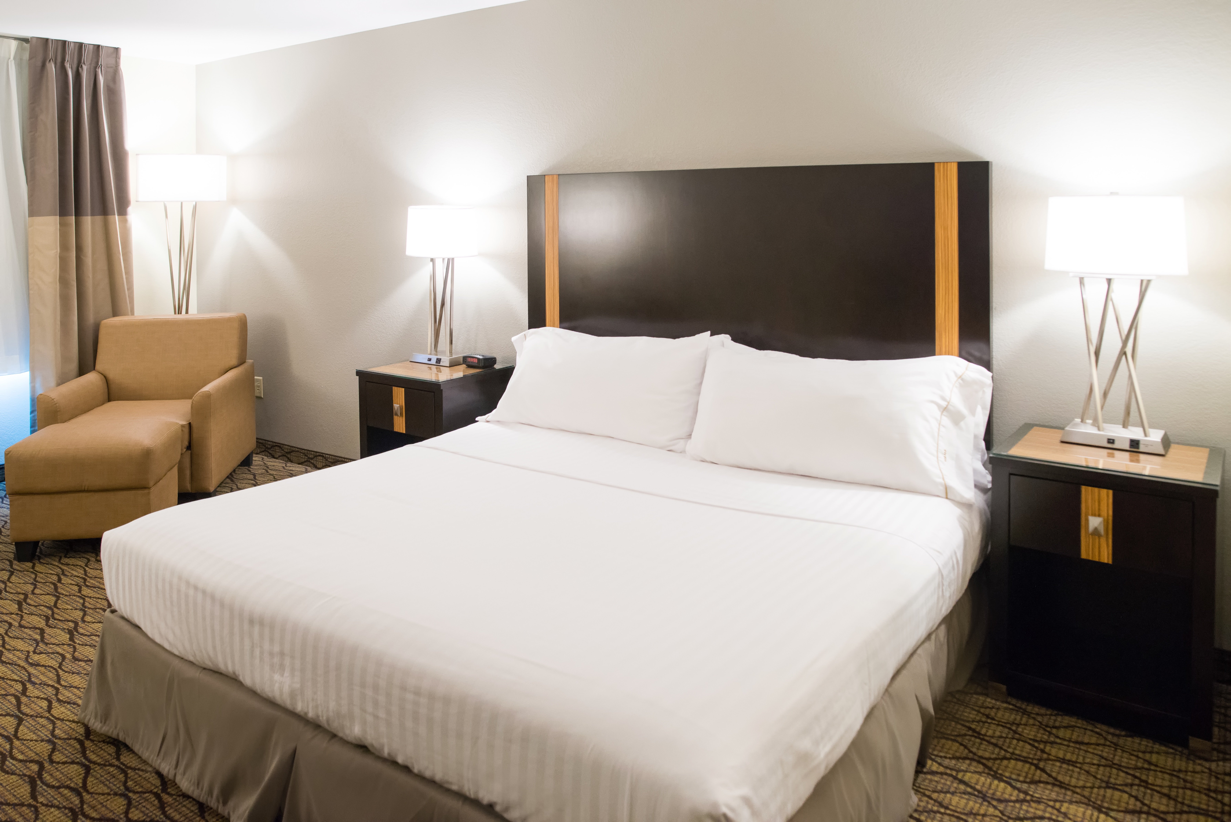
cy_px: 411
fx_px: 821
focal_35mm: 24
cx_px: 616
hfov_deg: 73.7
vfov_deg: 53.2
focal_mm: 24
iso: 2000
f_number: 3.5
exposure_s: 1/60
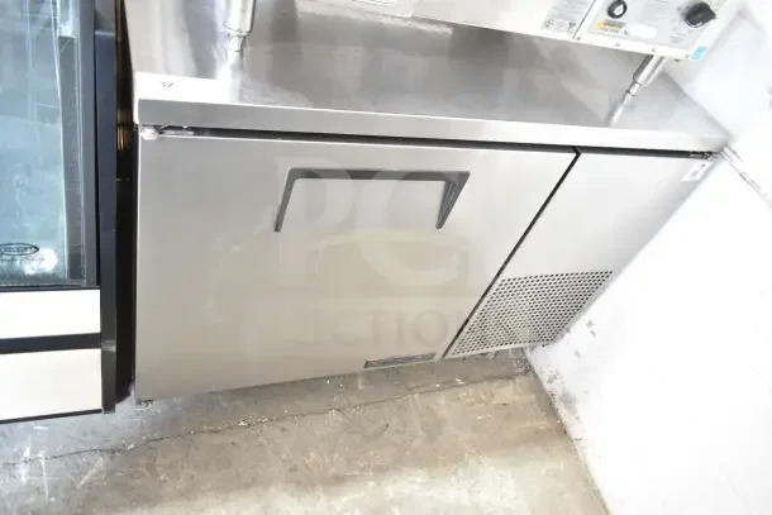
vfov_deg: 48.0
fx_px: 579
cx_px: 386
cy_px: 258
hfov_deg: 67.4
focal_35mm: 27
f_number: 3.5
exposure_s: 1/30
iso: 1250
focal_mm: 18
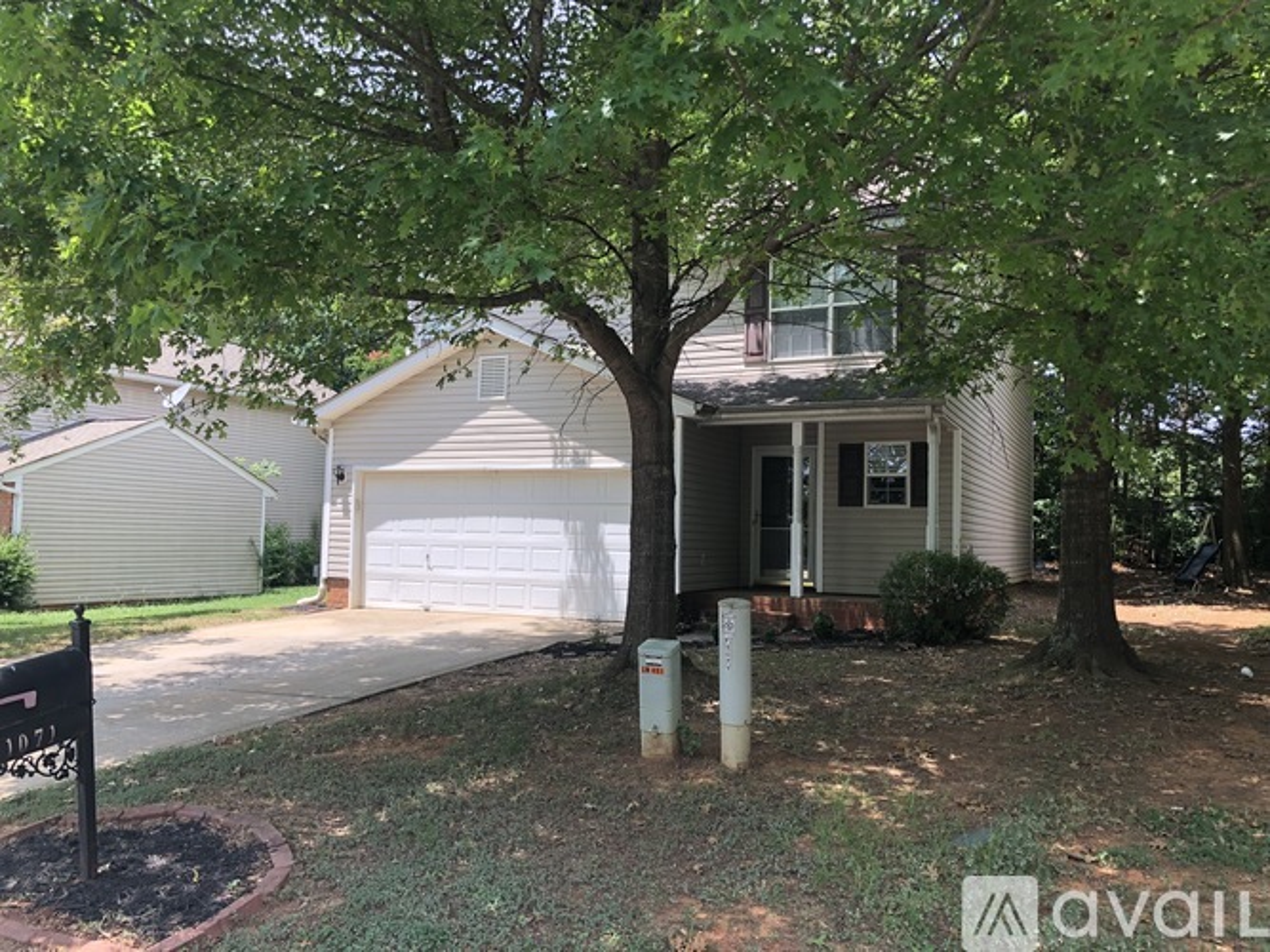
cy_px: 476
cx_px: 635
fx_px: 1027
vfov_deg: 49.7
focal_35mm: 28
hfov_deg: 63.5
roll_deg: +0.0
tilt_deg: +2.8
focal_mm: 3.99
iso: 20
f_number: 1.8
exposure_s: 1/397
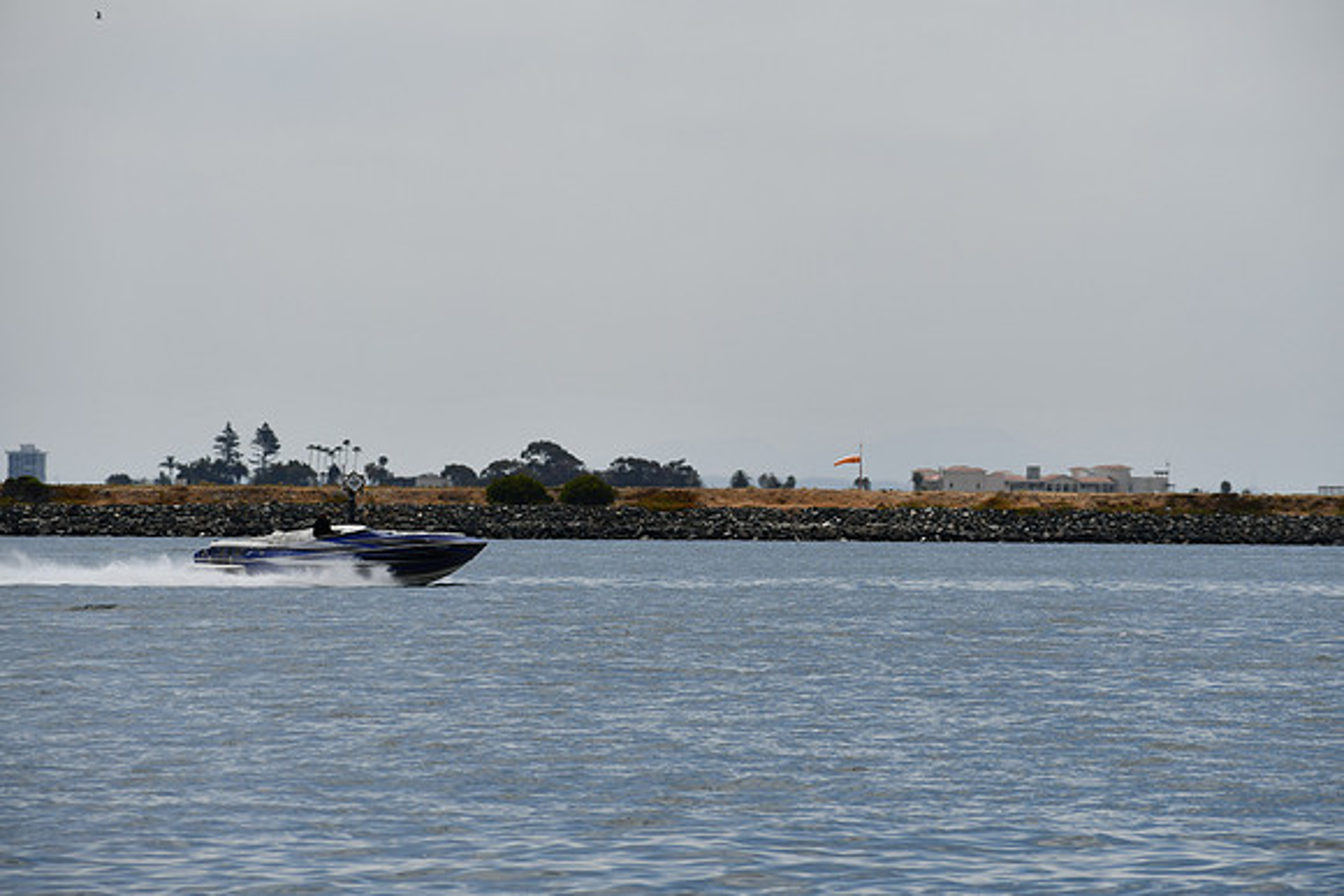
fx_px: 8663
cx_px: 672
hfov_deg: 8.9
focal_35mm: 232
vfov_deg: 5.9
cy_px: 448
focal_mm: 155
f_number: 8
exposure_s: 1/2000
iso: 200
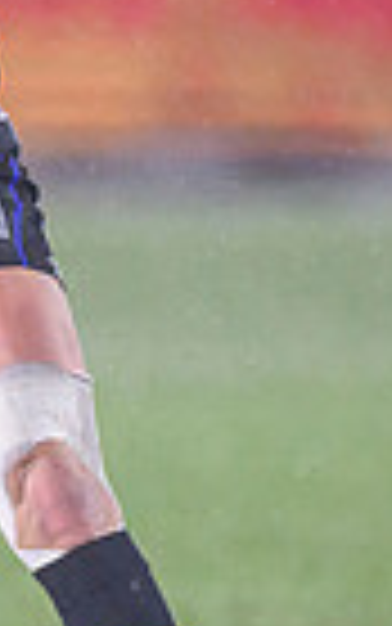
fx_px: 37617
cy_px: 375
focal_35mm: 2203
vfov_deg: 1.0
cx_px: -262
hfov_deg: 0.6
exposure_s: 1/2000
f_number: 3.2
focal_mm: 400
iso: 5000
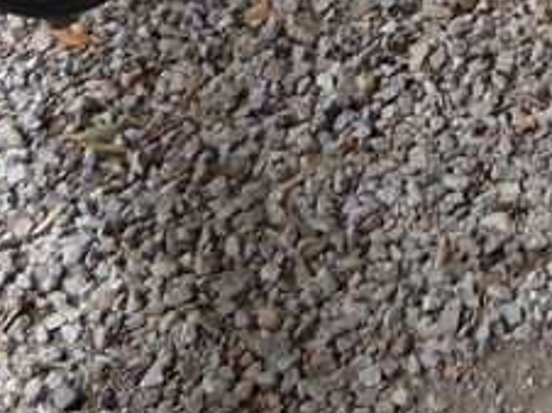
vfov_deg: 10.4
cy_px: -376
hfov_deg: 14.3
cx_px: 681
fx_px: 2119
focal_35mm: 133
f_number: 3.3
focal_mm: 5.2
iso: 100
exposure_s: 1/60
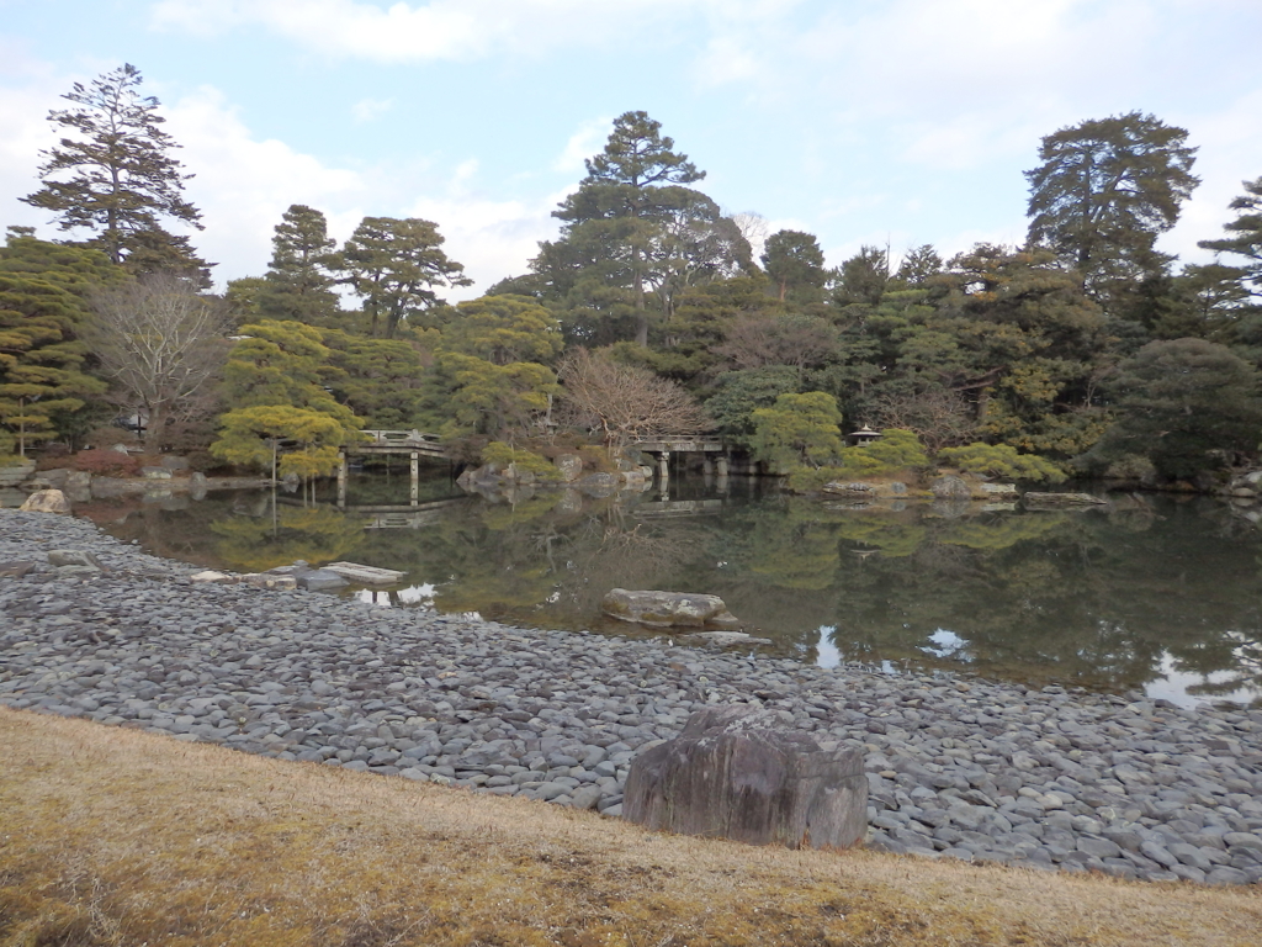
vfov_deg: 54.9
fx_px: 911
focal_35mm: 25
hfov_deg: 69.4
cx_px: 631
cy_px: 474
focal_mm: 4.5
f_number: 3
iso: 125
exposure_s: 1/800
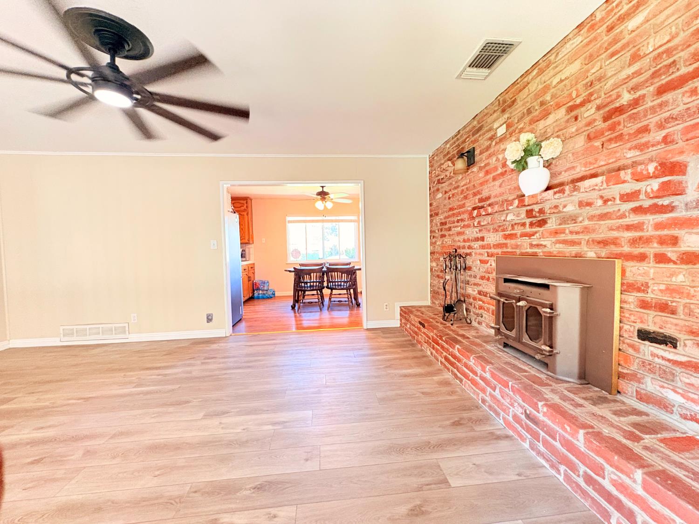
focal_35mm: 14
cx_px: 350
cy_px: 262
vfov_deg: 85.7
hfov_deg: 102.1
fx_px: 283
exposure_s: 1/60
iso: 640
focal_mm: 2.22
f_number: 2.2
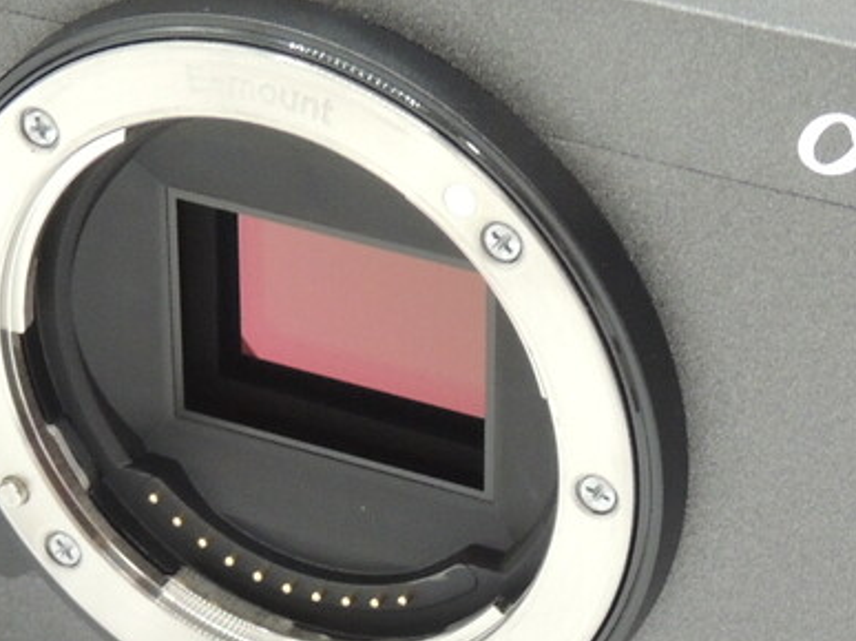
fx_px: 3832
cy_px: 404
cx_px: 274
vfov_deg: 9.6
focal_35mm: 155
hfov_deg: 12.7
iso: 400
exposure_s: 1/25
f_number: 4.5
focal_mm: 8.9
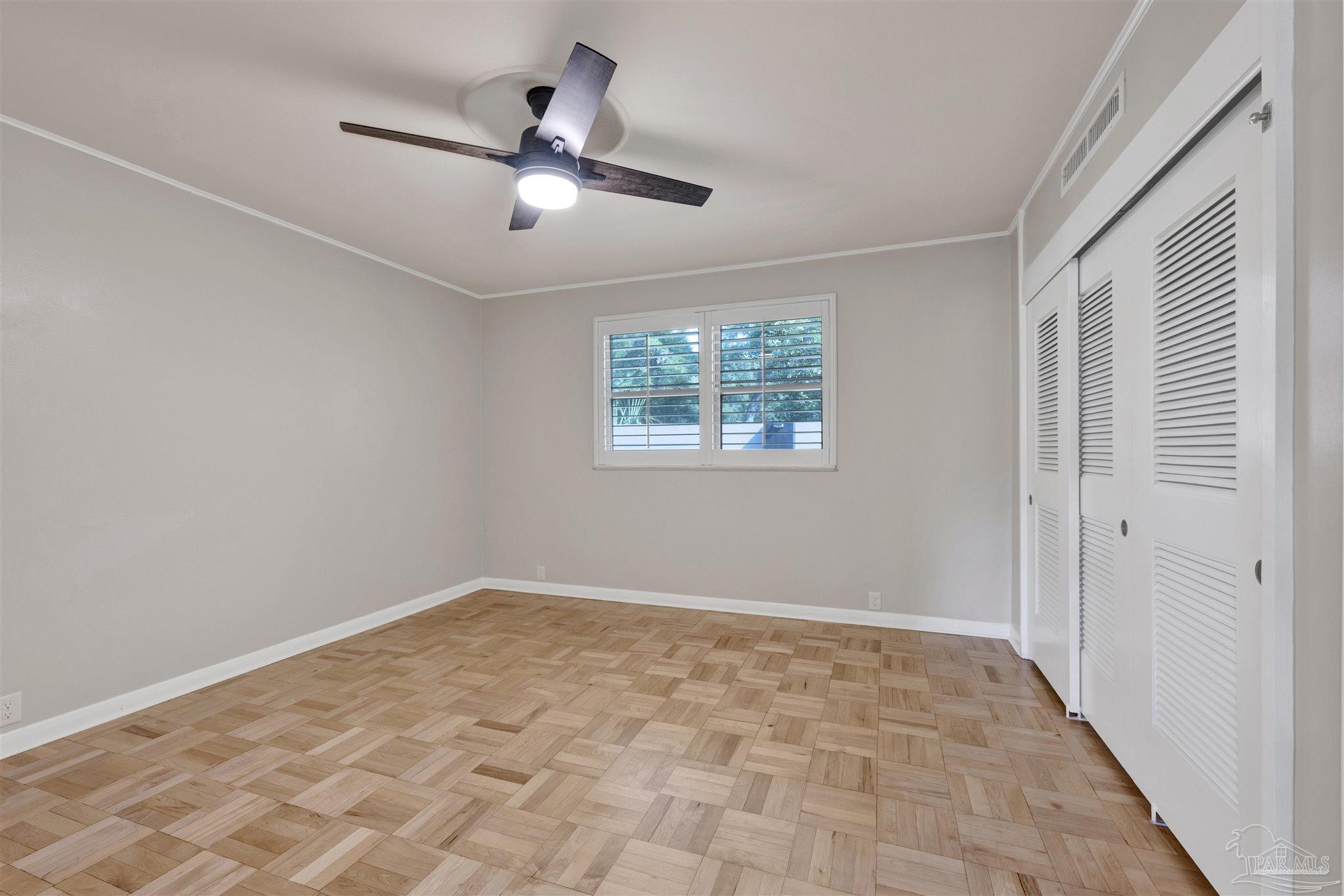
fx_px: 523
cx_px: 672
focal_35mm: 14
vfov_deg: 81.2
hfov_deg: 104.3
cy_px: 448
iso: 400
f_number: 11
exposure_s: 1/2.5
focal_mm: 14
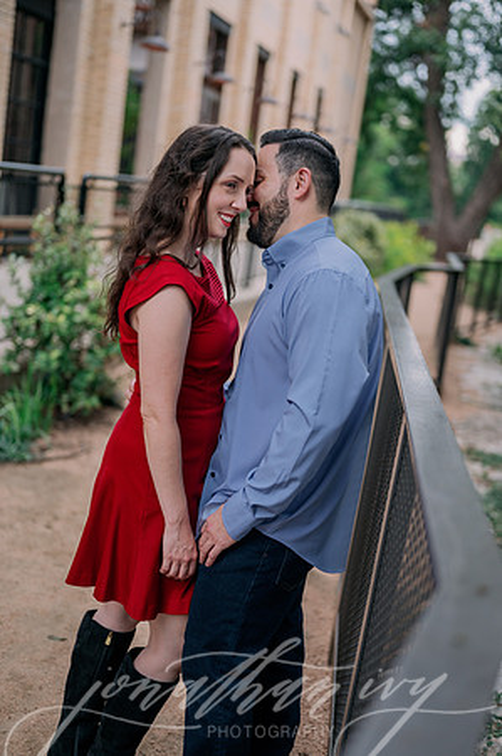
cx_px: 251
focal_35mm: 50
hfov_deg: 26.9
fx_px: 1048
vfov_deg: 39.6
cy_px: 378
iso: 320
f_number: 2
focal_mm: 50
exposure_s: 1/200
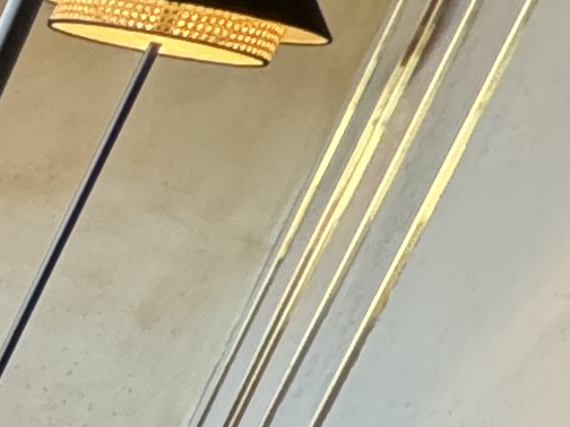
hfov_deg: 10.4
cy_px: 840
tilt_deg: -25.2
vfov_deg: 11.9
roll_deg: -8.5
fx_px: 1844
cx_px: -1269
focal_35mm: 112
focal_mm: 2.22
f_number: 2.2
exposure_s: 1/77
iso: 320
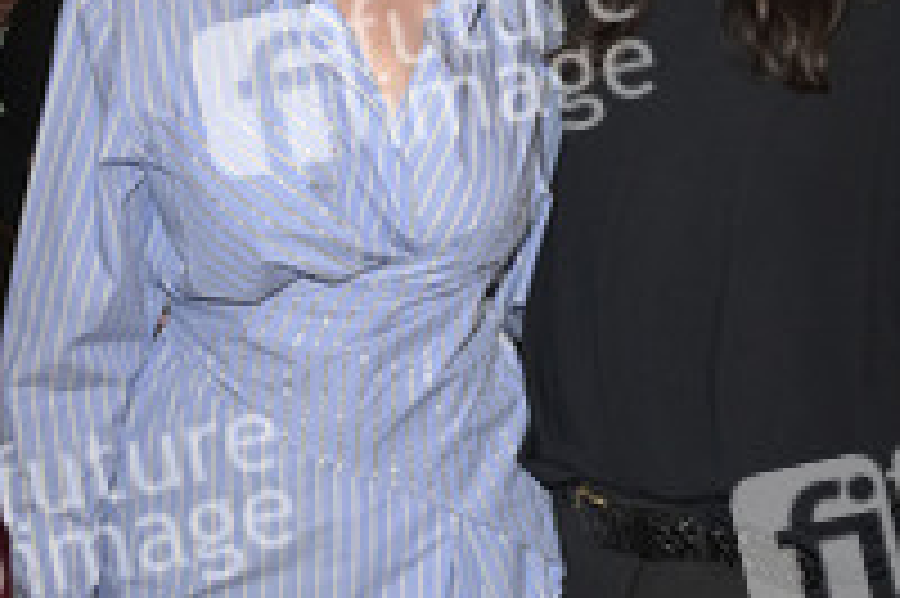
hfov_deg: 35.5
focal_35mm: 56
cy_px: 297
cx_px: 554
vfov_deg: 24.2
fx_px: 1399
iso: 1000
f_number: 5.6
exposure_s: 1/60
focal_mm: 28
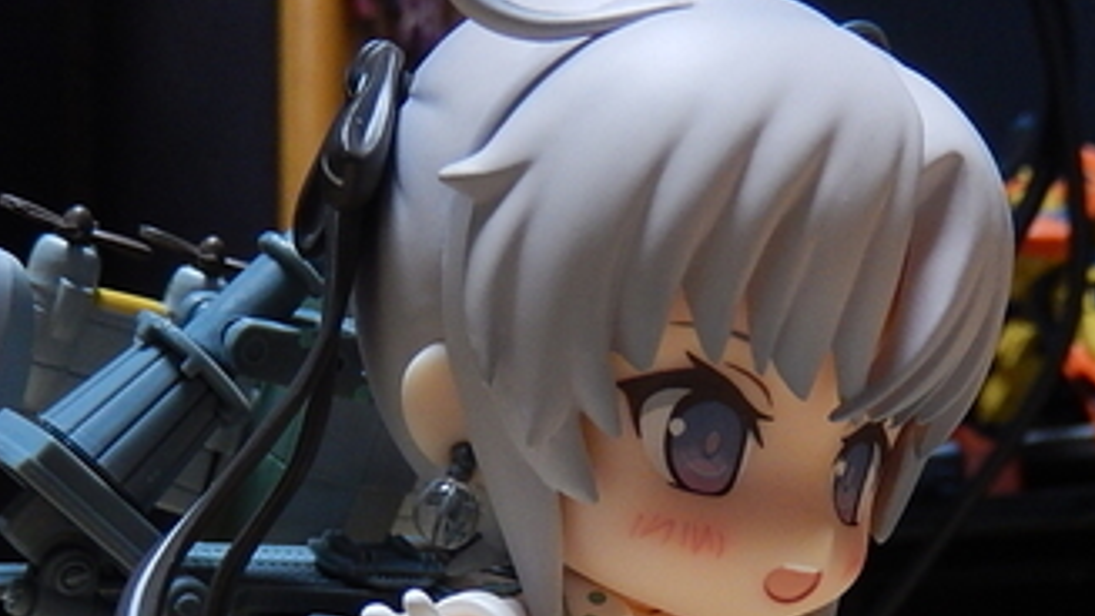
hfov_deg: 41.2
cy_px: 670
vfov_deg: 22.6
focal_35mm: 50
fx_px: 1452
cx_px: 646
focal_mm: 4.5
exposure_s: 1/25
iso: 400
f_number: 3.4
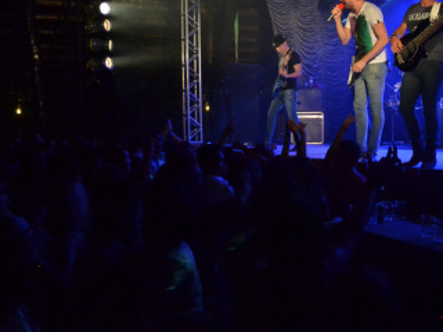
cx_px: 285
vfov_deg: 32.2
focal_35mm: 45
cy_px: 178
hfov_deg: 41.7
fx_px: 576
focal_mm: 20
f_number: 10
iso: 3200
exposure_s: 1/100
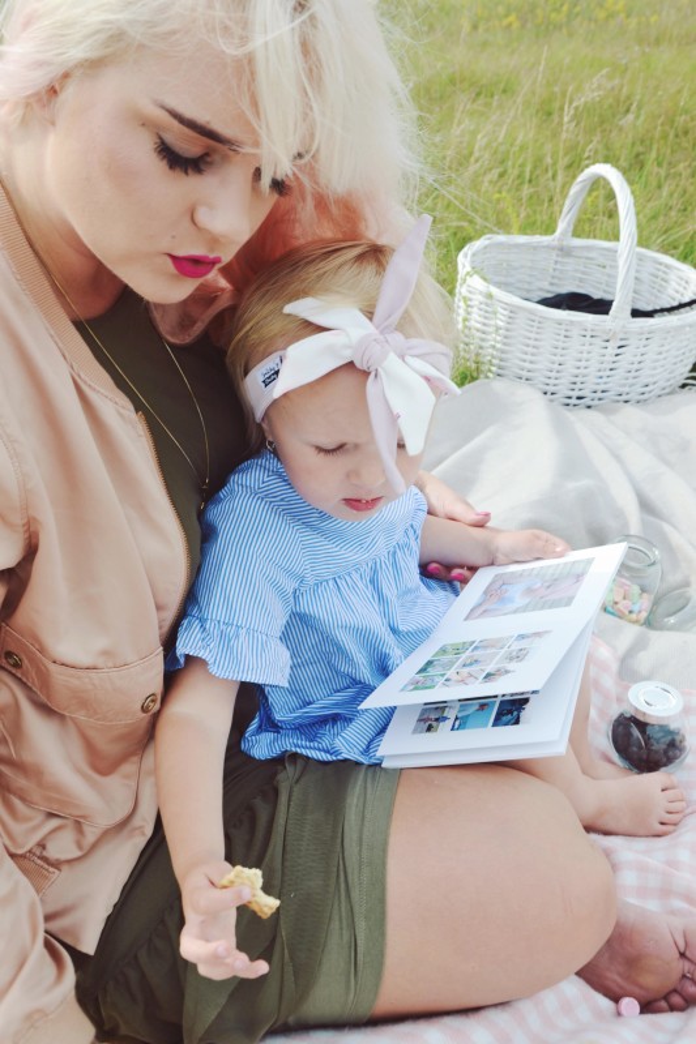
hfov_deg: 34.2
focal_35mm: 39
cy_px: 522
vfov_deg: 49.6
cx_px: 348
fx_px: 1131
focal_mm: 26
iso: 100
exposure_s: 1/200
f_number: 7.1
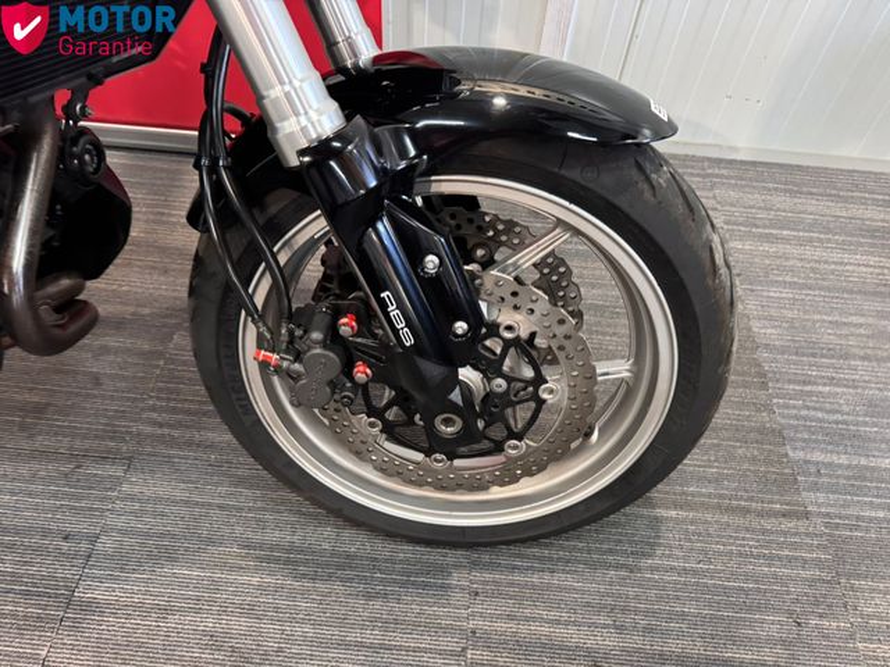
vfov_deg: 56.8
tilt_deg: -55.1
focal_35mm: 24
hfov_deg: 71.6
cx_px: 445
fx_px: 617
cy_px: 334
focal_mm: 6.76
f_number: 1.78
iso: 640
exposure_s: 1/33
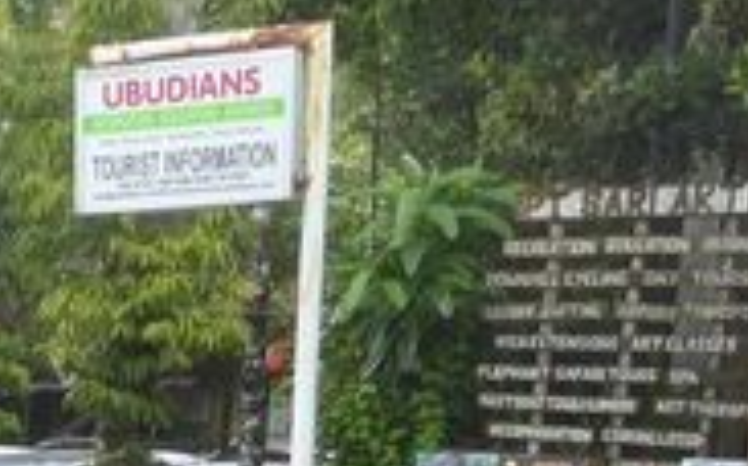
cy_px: 863
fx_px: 2363
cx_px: -527
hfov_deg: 15.8
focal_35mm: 116
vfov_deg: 10.5
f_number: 3.3
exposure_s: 1/125
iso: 80
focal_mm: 4.3
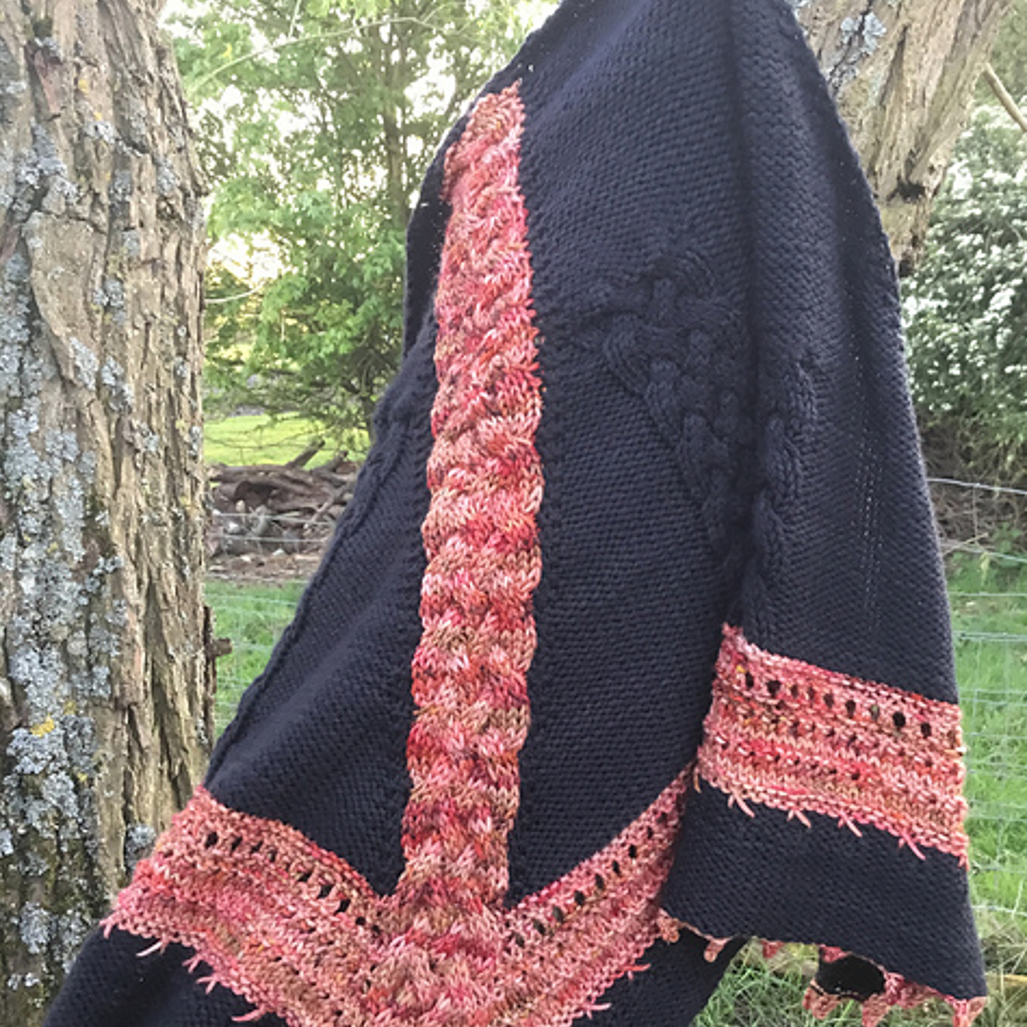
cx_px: 518
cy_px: 639
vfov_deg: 44.6
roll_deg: +2.1
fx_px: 1242
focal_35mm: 37
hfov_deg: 44.9
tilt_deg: -13.8
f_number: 2.4
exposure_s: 1/33
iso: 80
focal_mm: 3.3
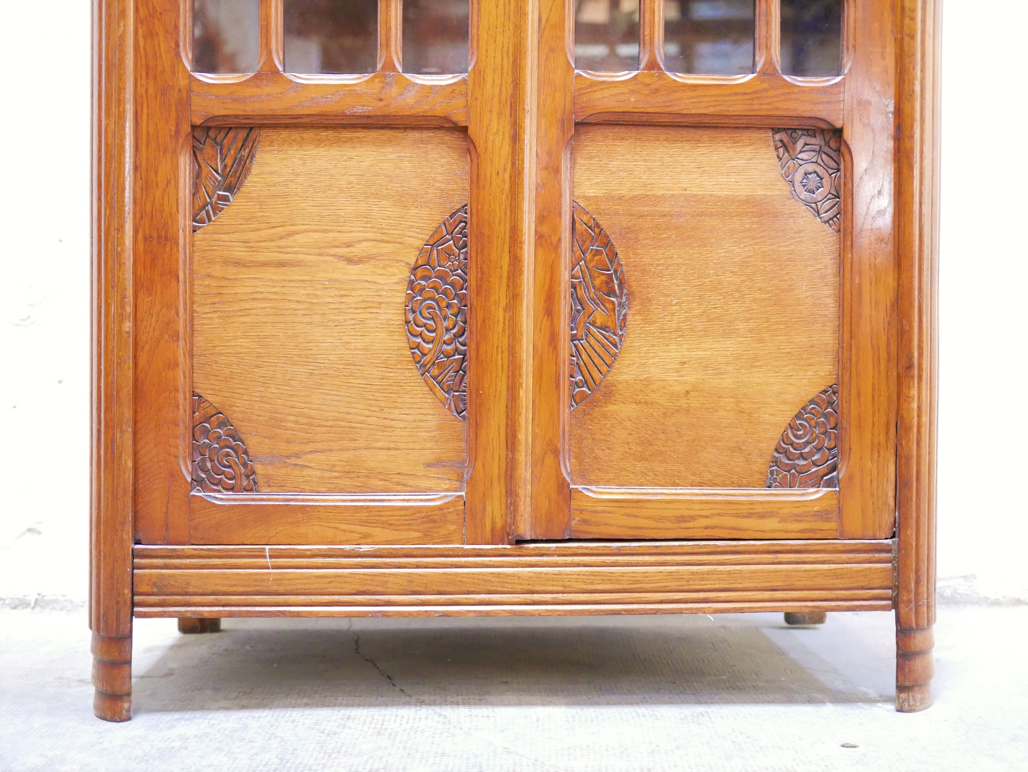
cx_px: 514
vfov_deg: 36.0
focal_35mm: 40
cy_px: 386
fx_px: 1188
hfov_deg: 46.8
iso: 3200
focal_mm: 20
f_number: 1.7
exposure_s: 1/10
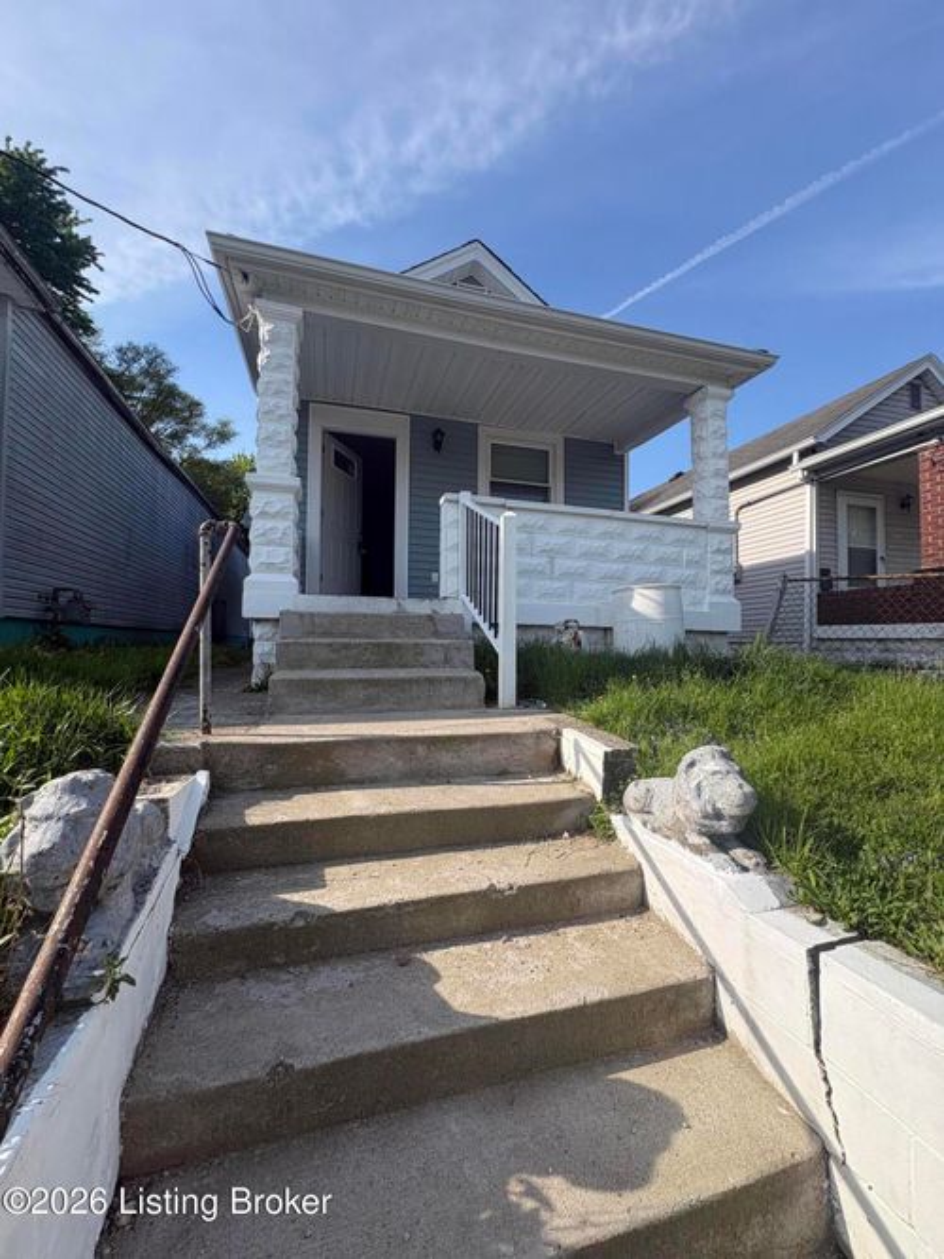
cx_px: 472
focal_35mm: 14
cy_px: 630
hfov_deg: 85.7
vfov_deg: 102.1
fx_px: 509
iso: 50
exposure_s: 1/1063
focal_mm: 2.22
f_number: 2.2
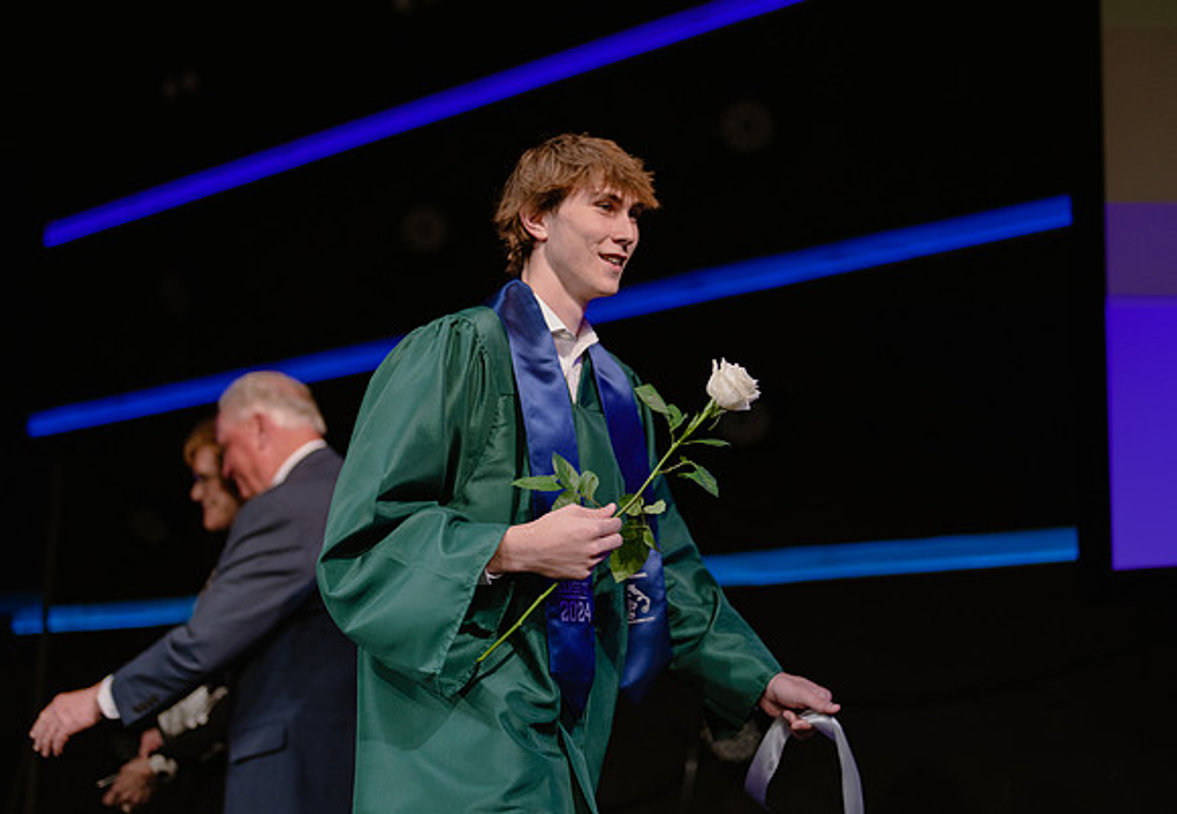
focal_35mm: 59
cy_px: 348
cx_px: 643
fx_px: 1951
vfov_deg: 23.5
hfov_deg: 33.5
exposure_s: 1/320
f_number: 1.2
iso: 640
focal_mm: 50
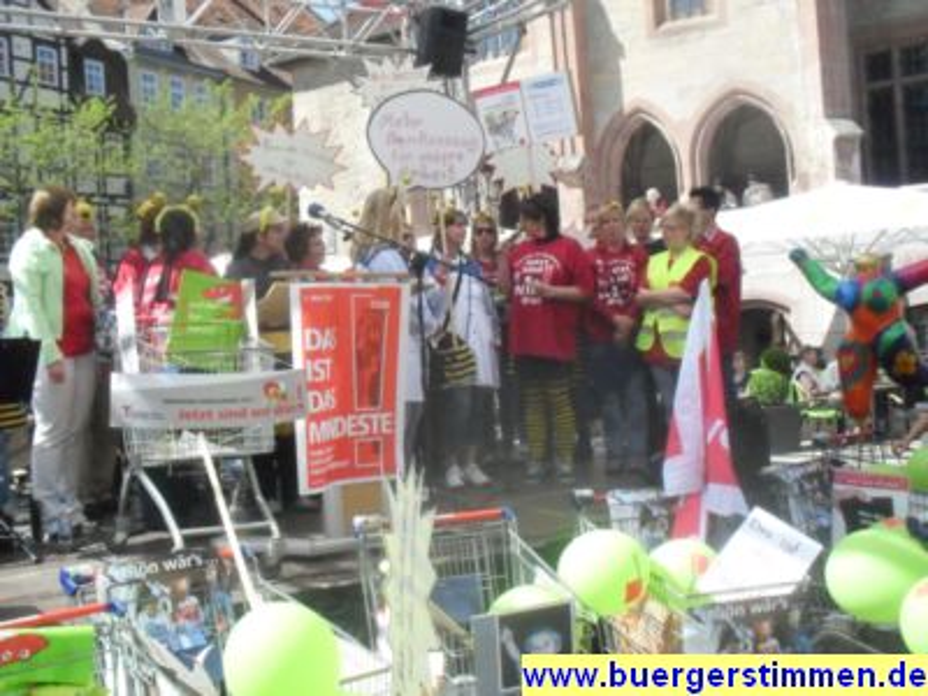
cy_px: 348
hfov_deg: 52.6
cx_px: 464
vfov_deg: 40.7
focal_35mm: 35
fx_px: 938
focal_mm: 6.3
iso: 800
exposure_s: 1/750
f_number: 8.4
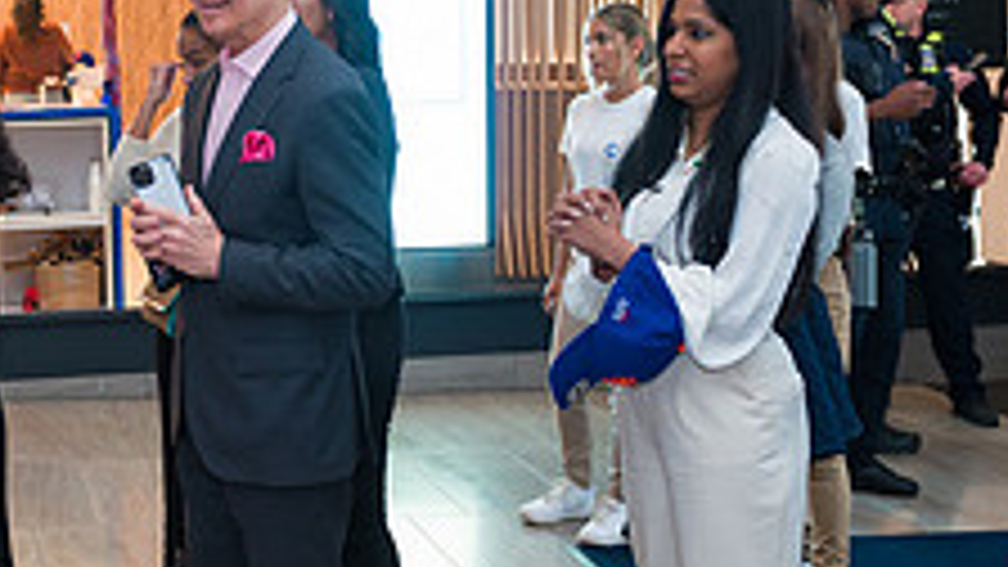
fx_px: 1737
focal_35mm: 65
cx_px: 180
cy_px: 198
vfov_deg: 18.5
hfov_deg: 31.4
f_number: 4
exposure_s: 1/200
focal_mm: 24
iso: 800
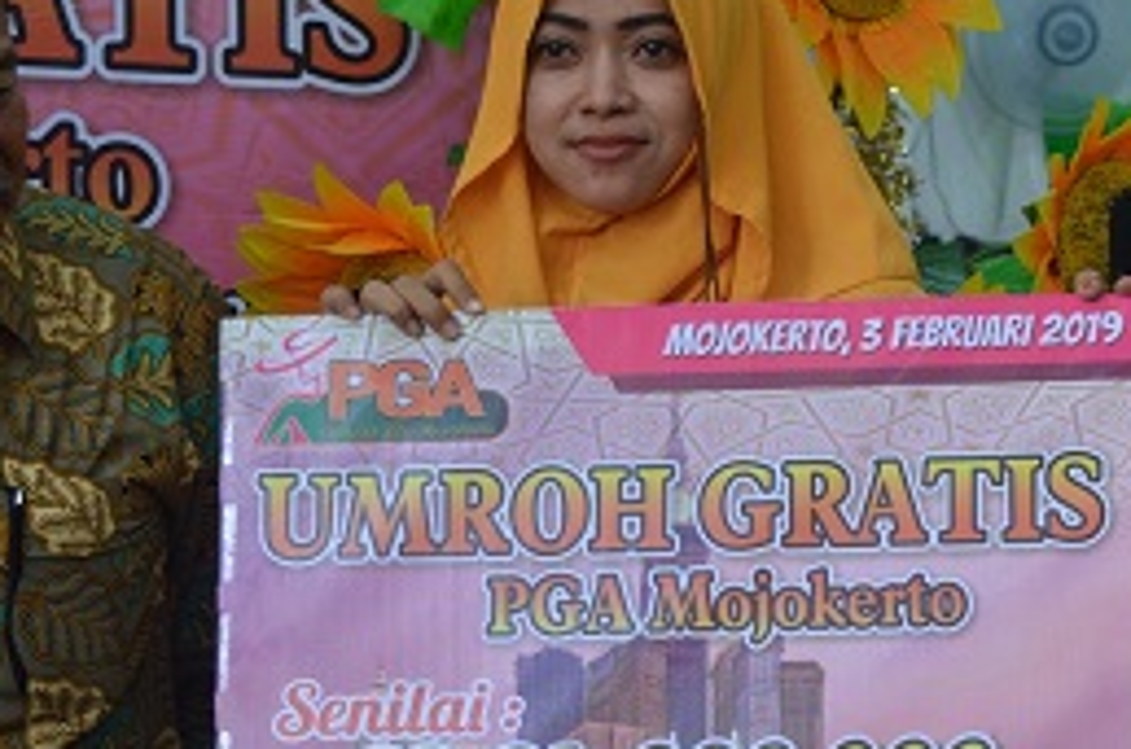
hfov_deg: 18.1
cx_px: 978
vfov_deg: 12.2
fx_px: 3512
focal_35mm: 112
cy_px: 556
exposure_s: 1/25
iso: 400
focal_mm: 40
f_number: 5
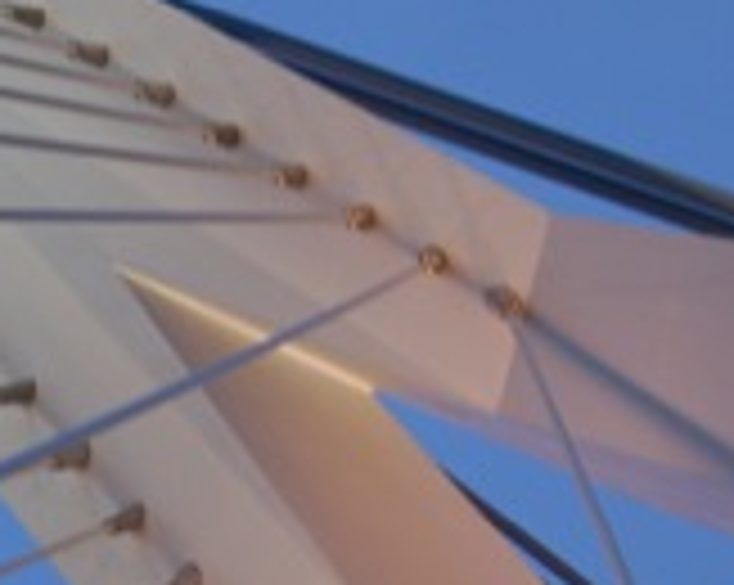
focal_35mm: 210
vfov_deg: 7.4
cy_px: 263
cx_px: -302
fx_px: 4556
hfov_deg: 9.0
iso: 200
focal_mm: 38
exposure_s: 1/5
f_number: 5.6
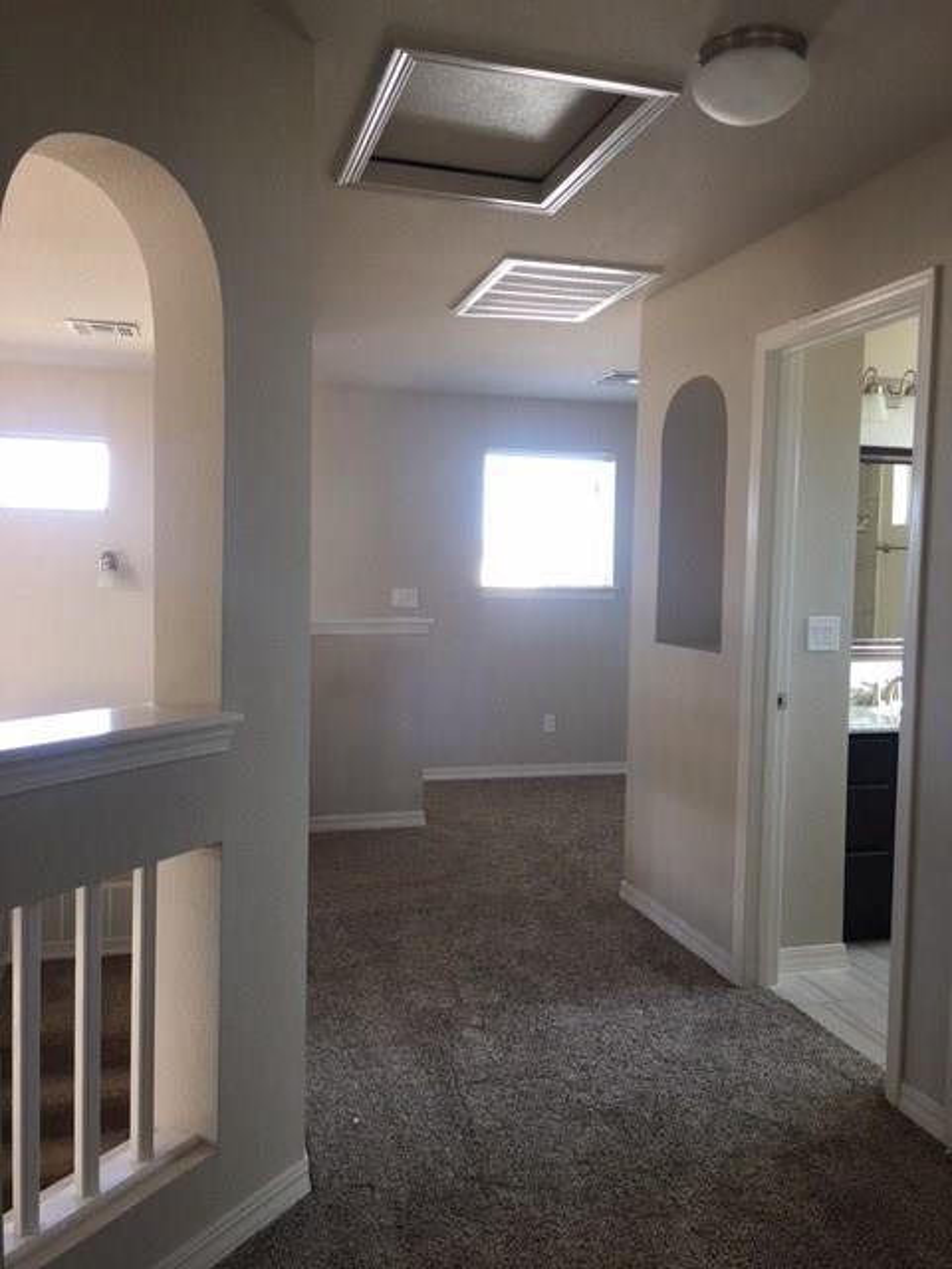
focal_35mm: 29
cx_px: 476
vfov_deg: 61.7
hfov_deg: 48.2
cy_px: 634
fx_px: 1063
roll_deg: -1.1
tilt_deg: -2.4
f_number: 2.2
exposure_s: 1/15
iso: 40
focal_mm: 4.15
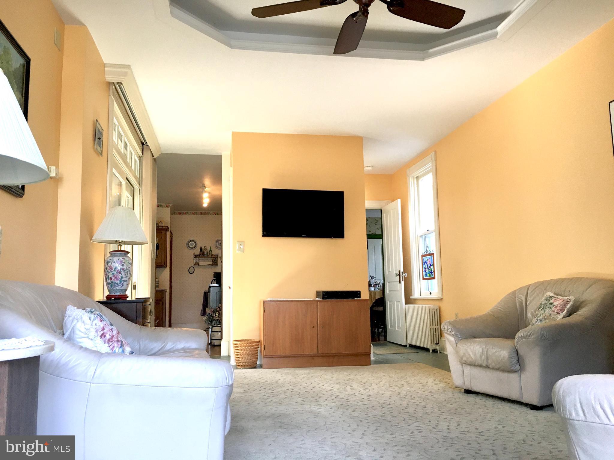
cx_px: 307
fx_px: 514
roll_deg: +2.1
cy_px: 230
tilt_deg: +7.4
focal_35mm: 29
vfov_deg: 48.2
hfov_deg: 61.7
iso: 40
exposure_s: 1/30
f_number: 2.2
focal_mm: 4.15
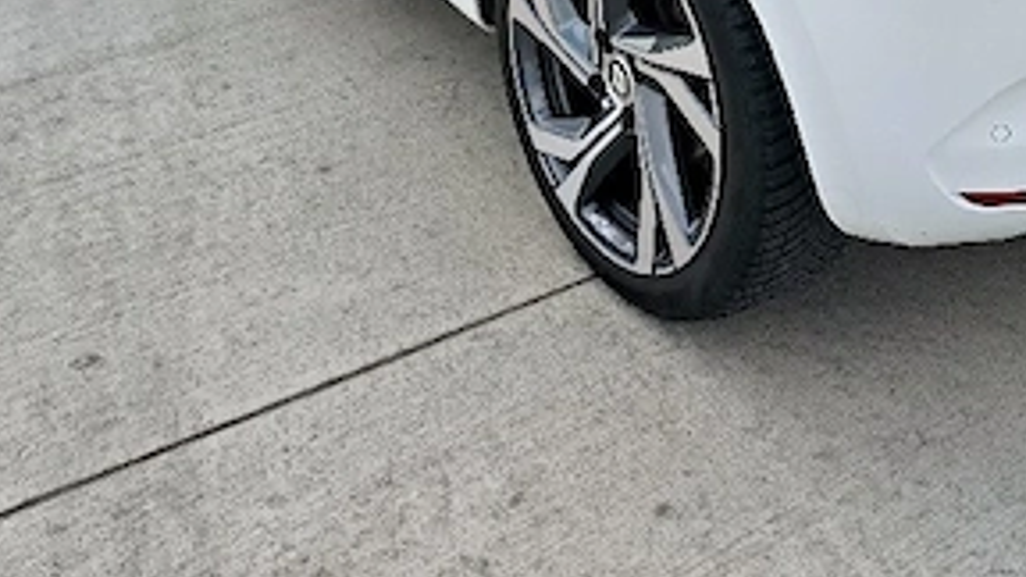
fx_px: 1605
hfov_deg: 34.7
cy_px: -182
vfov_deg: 18.8
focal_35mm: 59
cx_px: 773
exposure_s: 1/5000
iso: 50
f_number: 1.5
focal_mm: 4.94
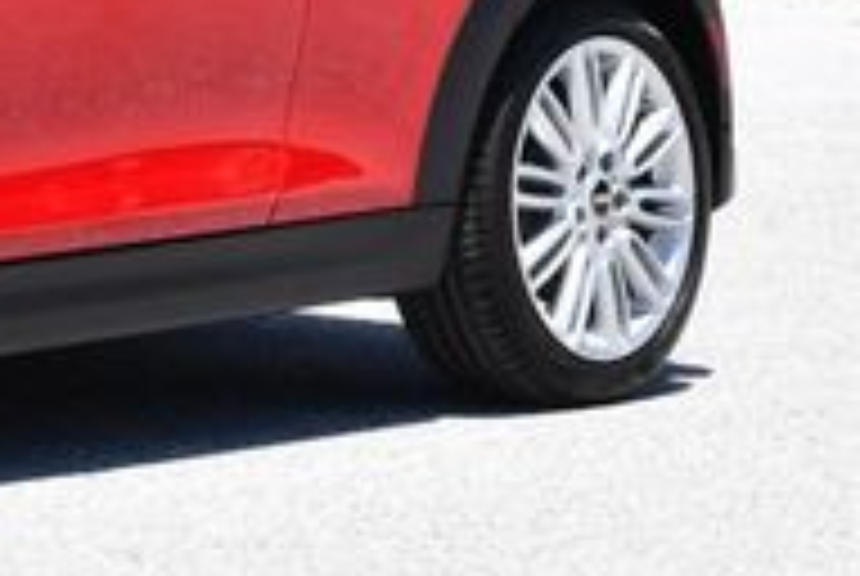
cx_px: -545
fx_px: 4809
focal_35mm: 201
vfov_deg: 6.8
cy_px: -216
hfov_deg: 9.8
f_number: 8
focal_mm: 30
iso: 180
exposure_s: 1/250
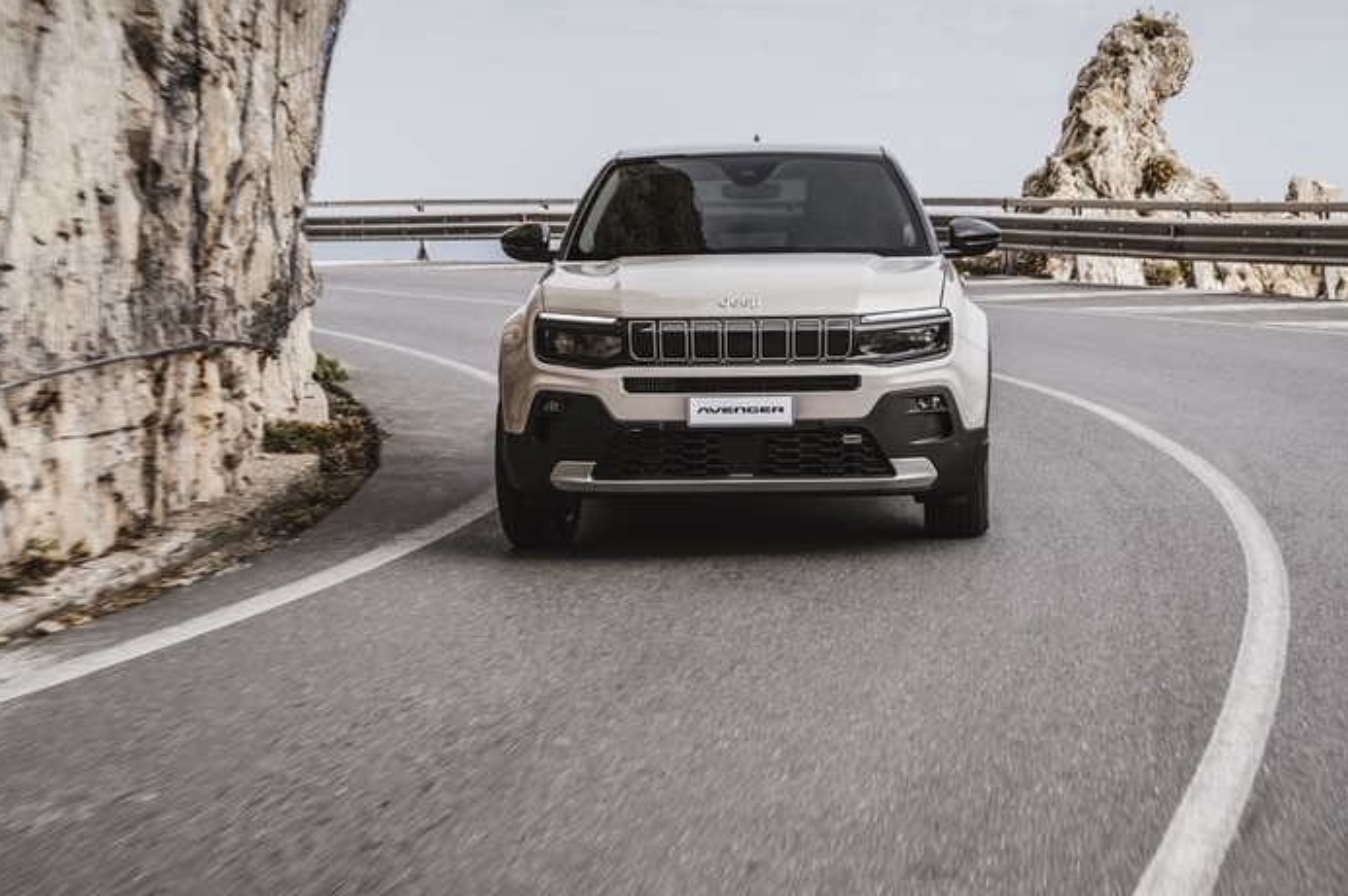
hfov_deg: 30.1
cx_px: 706
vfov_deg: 20.3
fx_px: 2507
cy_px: 419
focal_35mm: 67
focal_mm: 58
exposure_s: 1/125
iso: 100
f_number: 9
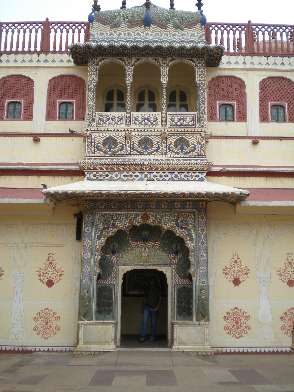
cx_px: 147
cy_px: 196
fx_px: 464
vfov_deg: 45.8
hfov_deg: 35.1
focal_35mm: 41
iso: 80
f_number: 3.5
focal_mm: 7.4
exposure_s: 1/107
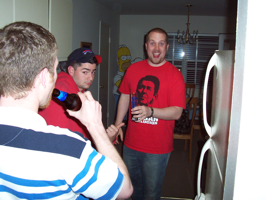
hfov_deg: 50.1
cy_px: 100
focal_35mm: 37
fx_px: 284
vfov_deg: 38.7
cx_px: 133
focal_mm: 5.6
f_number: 2.8
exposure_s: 1/60
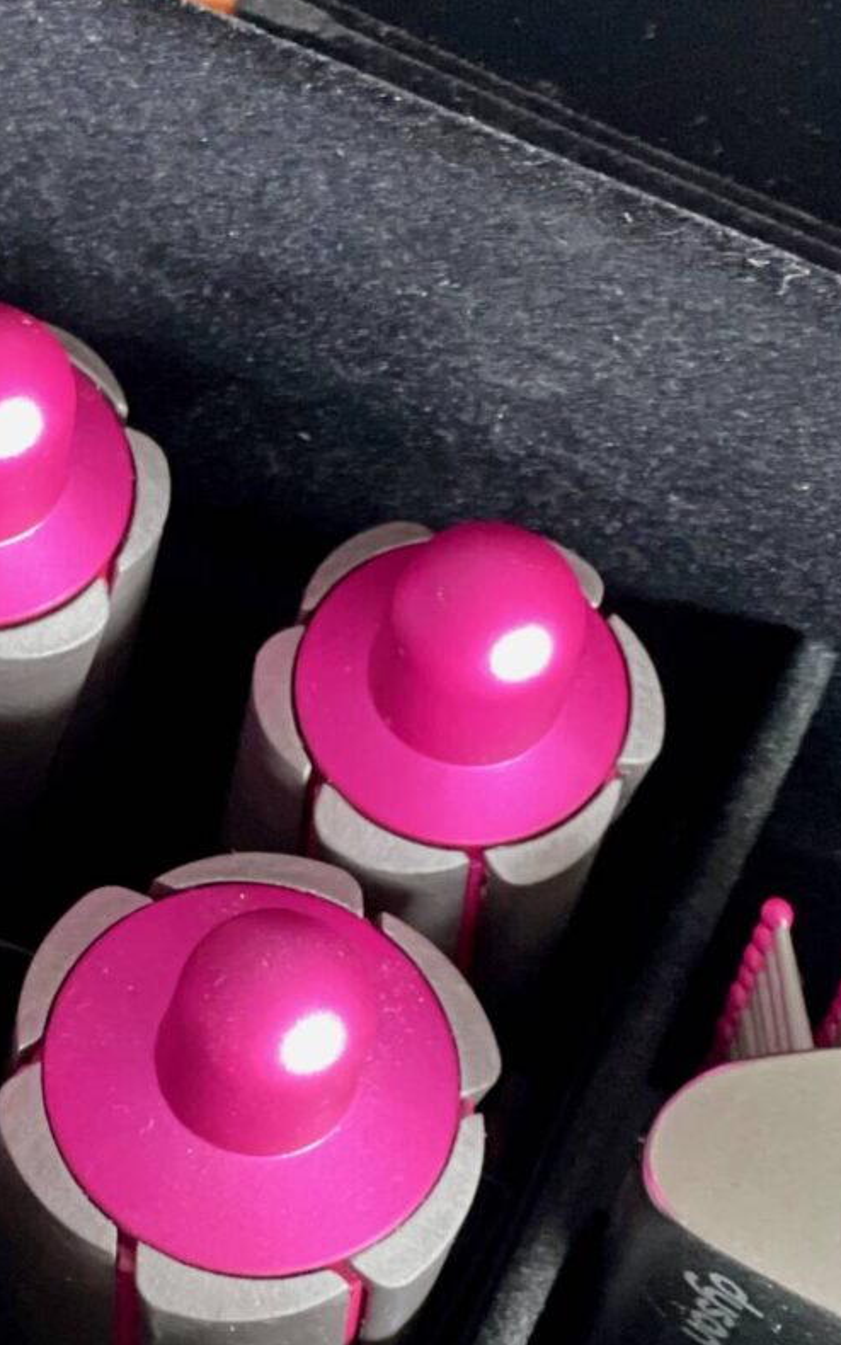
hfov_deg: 9.6
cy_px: 994
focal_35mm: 134
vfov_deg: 15.5
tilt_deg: -74.8
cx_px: -250
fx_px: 4912
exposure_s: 1/28
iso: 500
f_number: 2
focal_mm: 6
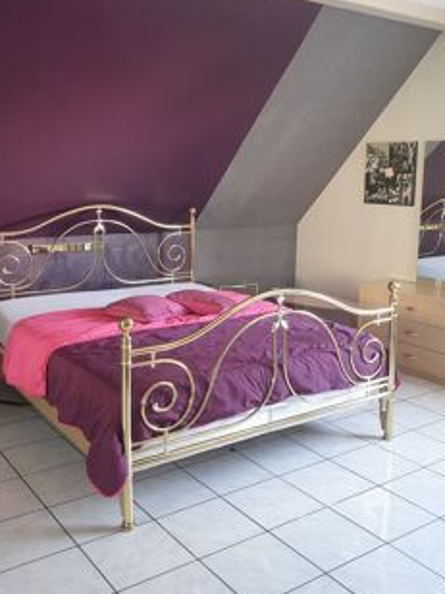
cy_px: 246
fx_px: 617
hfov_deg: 39.6
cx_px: 233
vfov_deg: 51.1
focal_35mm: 36
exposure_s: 1/35
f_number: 2.4
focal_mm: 4.3
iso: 250
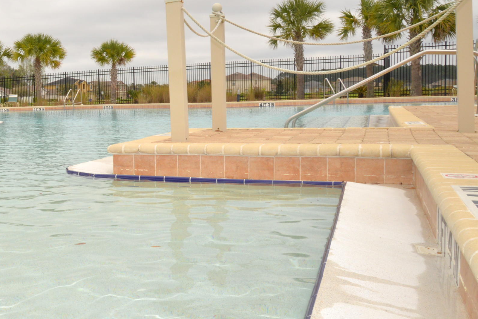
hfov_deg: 39.8
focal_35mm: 45
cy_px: 146
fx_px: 598
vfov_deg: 29.9
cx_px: 33
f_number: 22
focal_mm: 24
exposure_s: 1/200
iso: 800
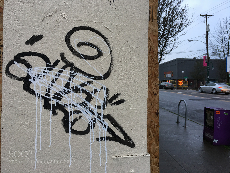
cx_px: 115
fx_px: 193
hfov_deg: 61.7
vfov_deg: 48.2
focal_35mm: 29
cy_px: 86
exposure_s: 1/30
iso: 25
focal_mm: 4.15
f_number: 2.2
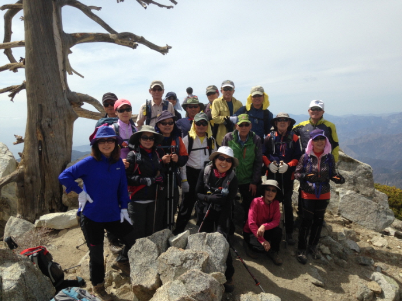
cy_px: 150
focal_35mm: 33
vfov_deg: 42.9
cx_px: 201
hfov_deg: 55.4
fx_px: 383
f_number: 2.4
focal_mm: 4.12
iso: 50
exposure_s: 1/1869
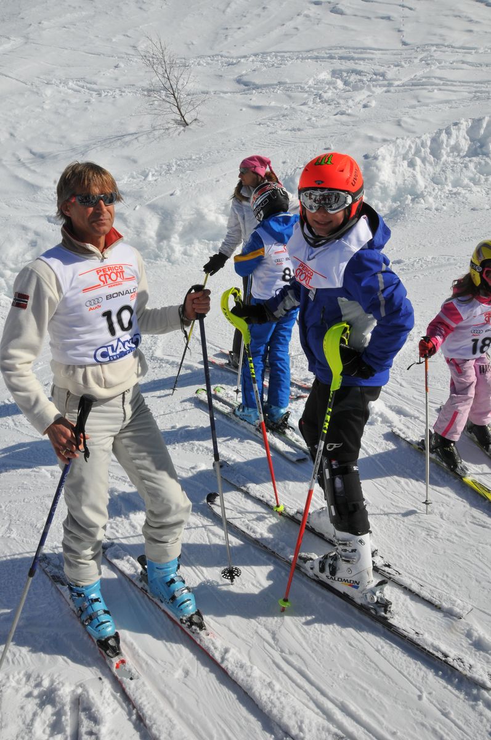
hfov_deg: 47.8
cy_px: 370
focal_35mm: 27
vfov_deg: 67.4
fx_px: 554
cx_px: 246
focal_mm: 18
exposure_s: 1/160
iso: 200
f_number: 22
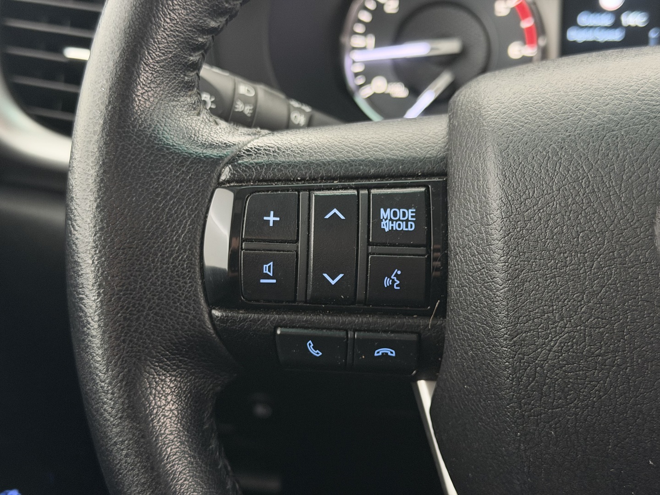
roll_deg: +0.2
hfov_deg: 39.7
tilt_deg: -22.7
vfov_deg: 30.3
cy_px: 248
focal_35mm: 48
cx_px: 330
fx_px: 915
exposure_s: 1/20
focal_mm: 6.76
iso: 640
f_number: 1.78
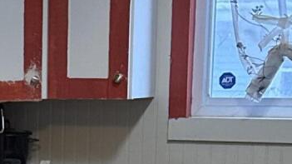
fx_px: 1153
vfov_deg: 8.0
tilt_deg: -9.8
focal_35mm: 149
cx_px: -42
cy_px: 255
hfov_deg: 14.1
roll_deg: +0.4
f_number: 1.78
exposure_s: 1/60
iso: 800
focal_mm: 6.76
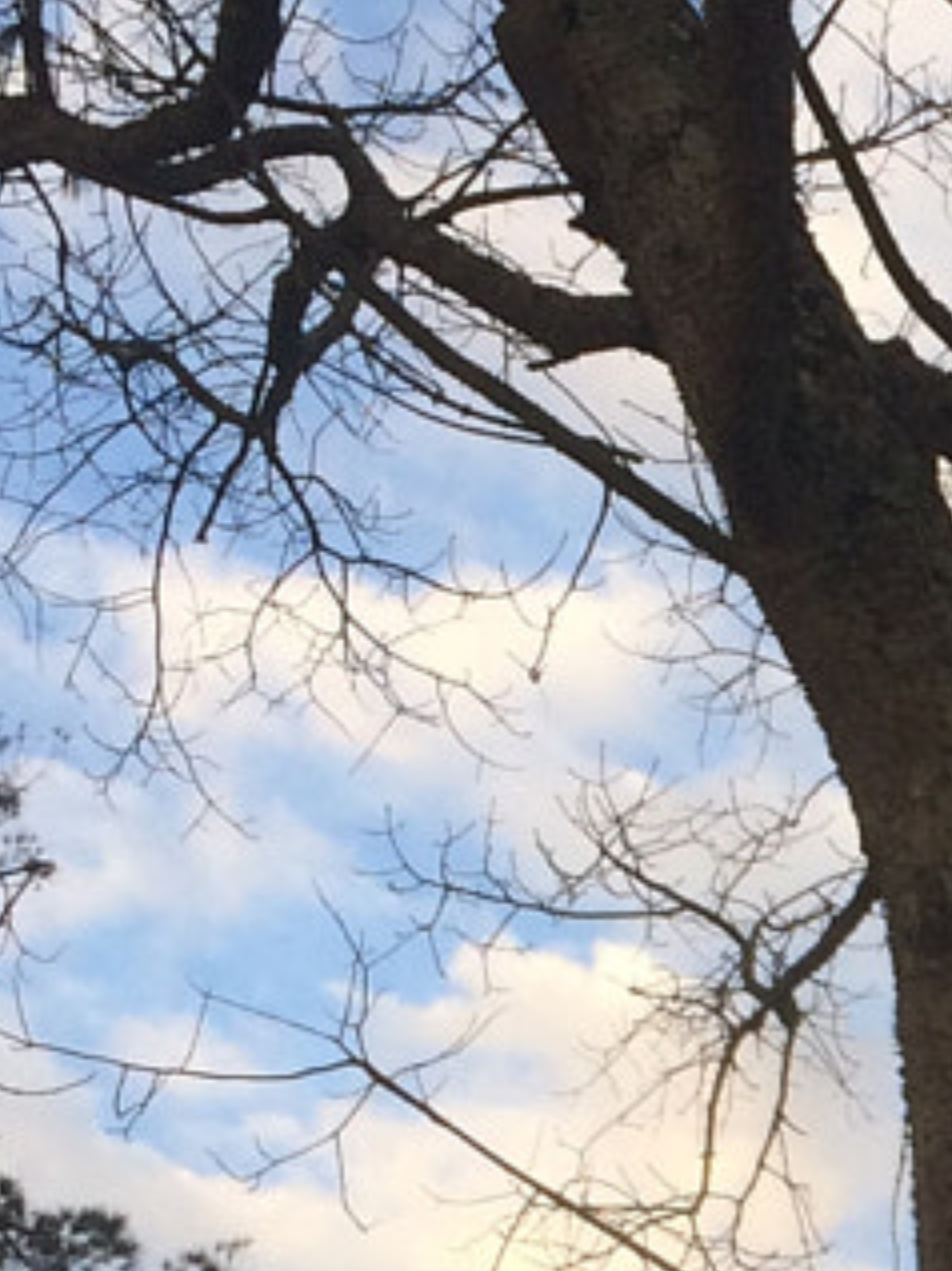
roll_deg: -1.2
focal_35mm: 146
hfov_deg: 9.4
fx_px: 5361
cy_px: 1659
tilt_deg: +20.5
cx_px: 1976
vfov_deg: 13.1
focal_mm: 4.15
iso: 32
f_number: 2.2
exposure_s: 1/477
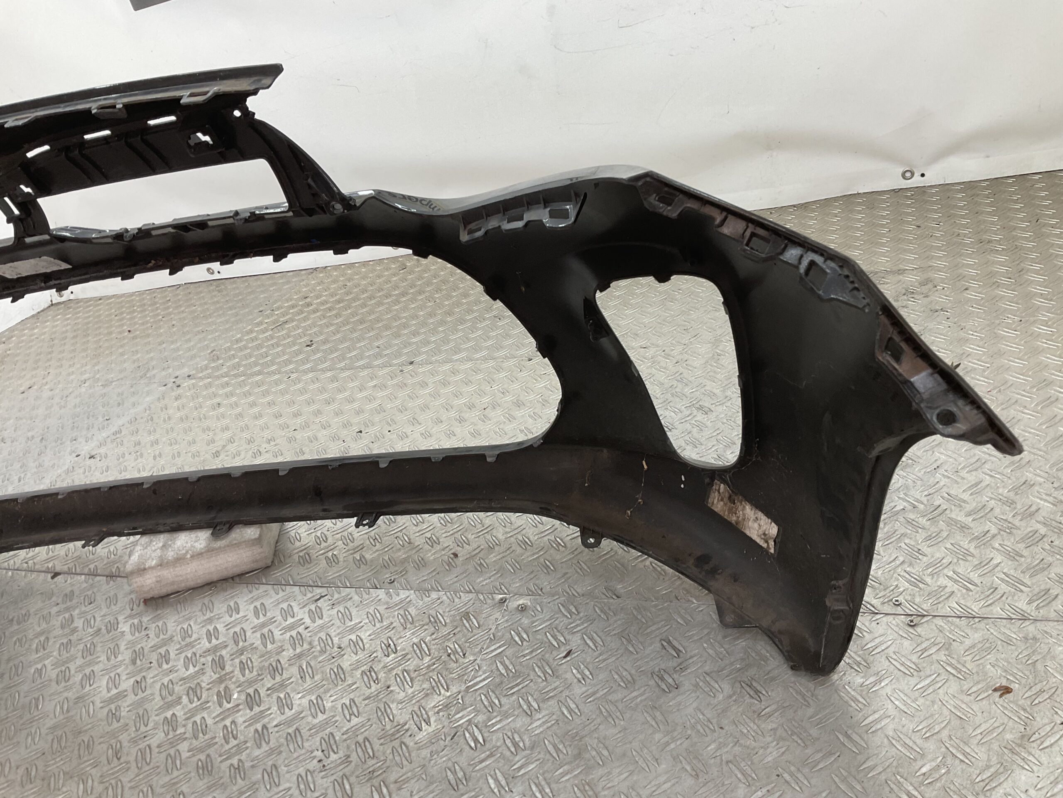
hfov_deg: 61.7
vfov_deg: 48.2
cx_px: 532
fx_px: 891
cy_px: 399
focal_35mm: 29
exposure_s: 1/100
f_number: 1.8
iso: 32
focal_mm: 3
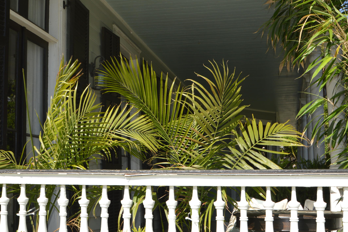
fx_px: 493
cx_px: 172
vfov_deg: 26.5
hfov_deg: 38.9
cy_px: 124
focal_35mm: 51
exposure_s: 1/200
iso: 100
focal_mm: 24
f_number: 7.1
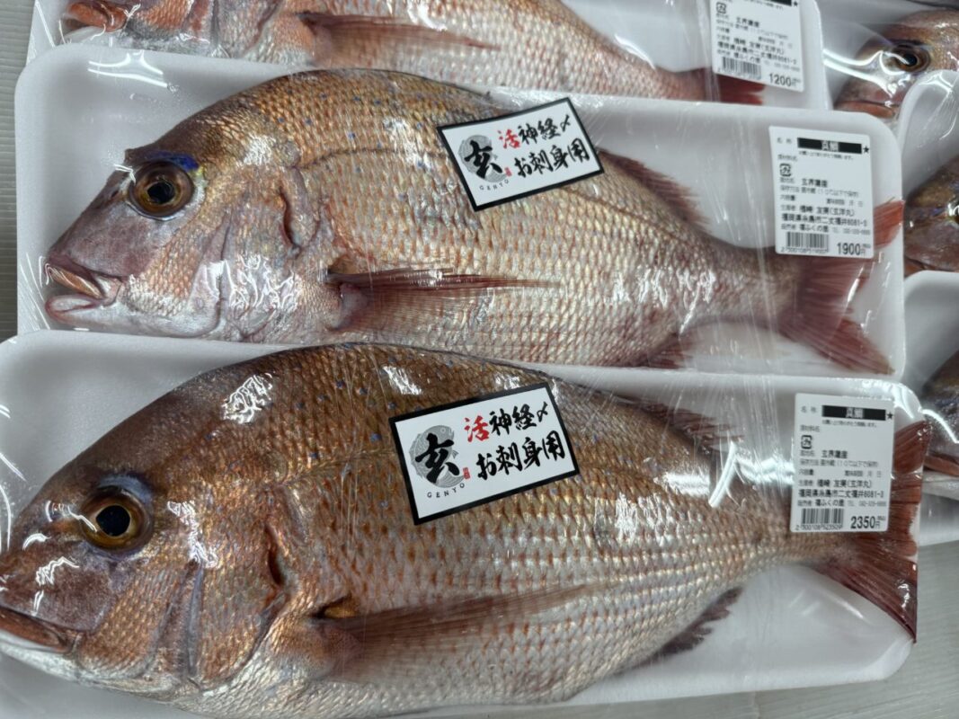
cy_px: 360
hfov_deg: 71.6
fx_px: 665
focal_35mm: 24
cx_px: 480
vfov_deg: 56.8
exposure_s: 1/120
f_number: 1.78
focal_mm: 6.76
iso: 100
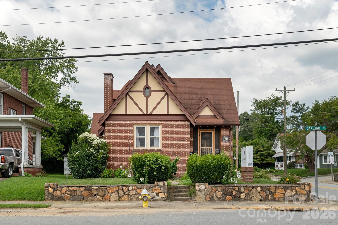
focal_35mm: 35
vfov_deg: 37.8
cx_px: 169
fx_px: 328
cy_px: 112
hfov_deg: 54.5
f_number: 7.1
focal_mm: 35
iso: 320
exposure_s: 1/1600
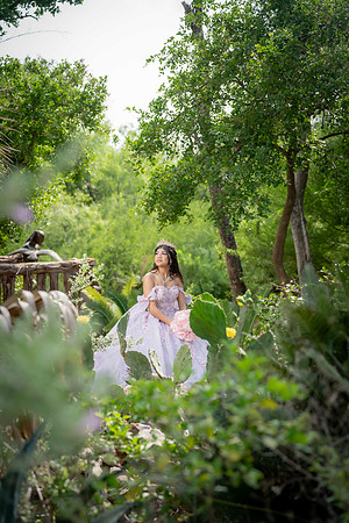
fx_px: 945
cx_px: 174
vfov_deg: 31.0
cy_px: 262
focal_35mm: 65
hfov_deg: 20.9
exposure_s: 1/1250
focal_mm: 65
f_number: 2.5
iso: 200
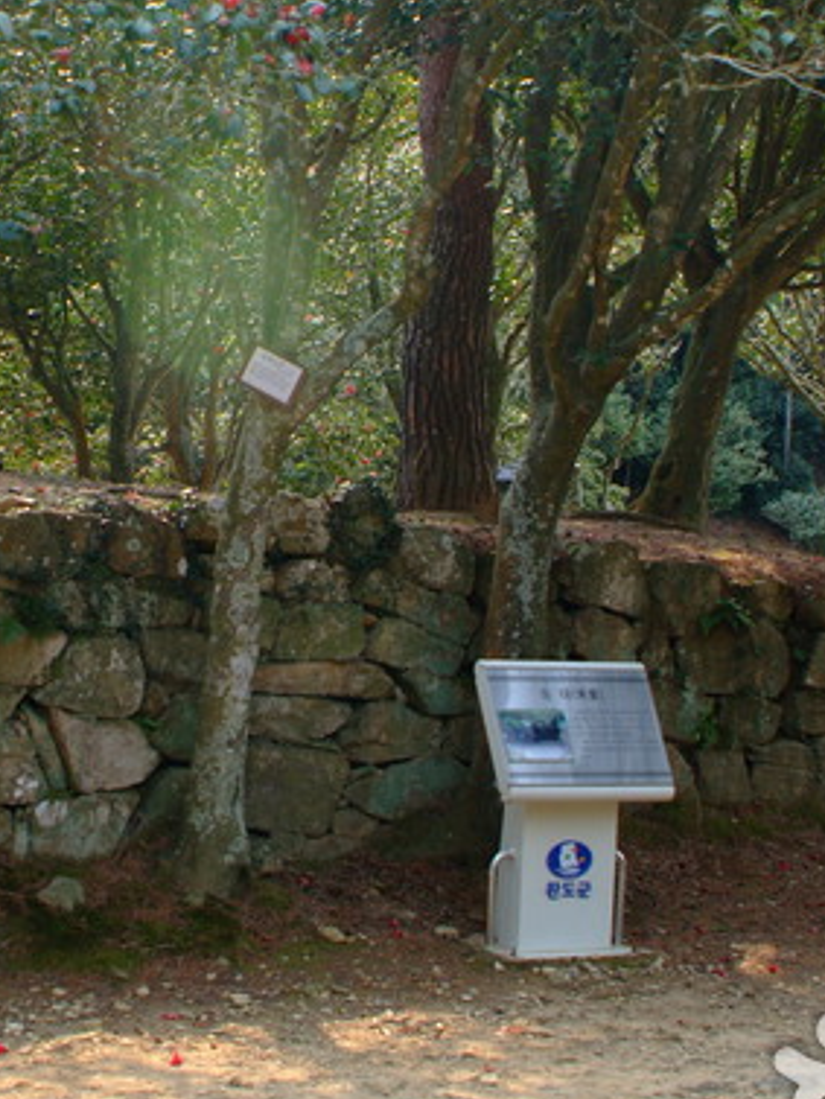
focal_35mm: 75
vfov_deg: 26.0
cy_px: 516
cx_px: 235
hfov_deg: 19.5
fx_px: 2382
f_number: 5.6
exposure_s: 1/125
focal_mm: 28
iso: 200
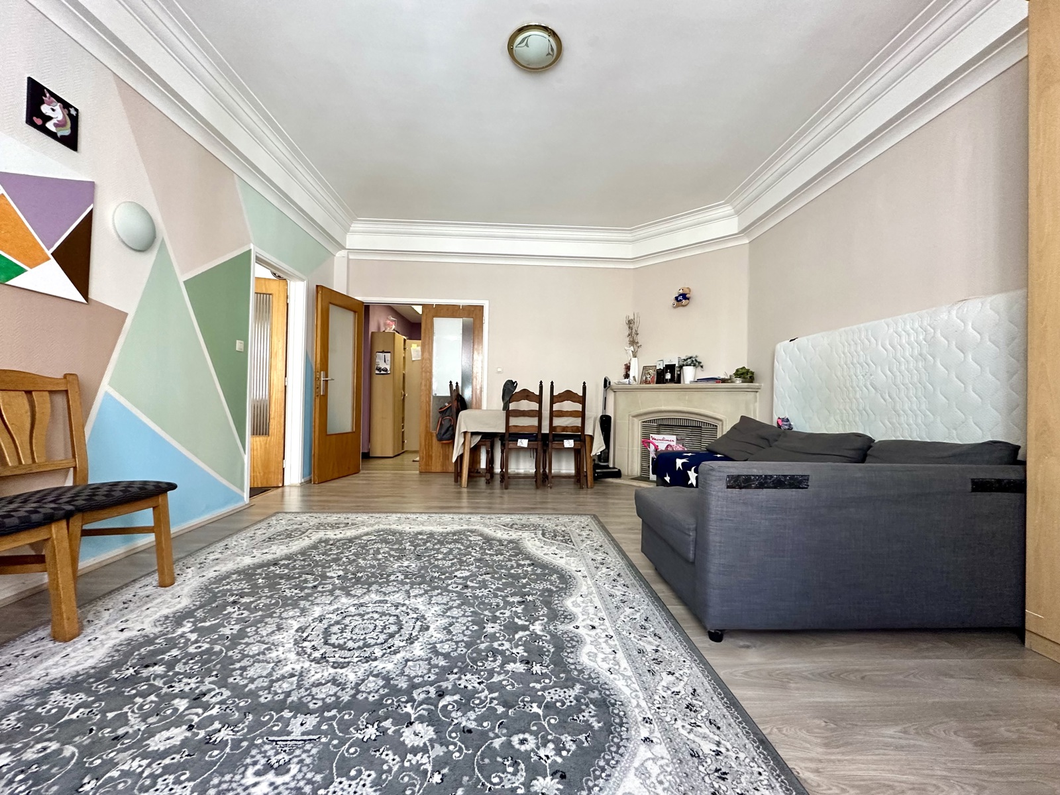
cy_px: 398
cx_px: 530
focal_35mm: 14
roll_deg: -1.2
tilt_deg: +0.0
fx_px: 429
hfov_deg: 102.1
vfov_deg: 85.7
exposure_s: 1/50
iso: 400
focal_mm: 2.22
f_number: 2.2
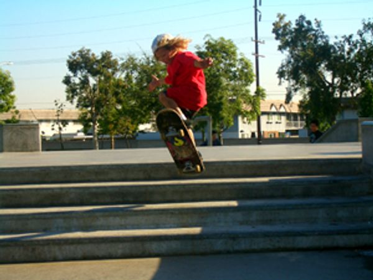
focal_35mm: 74
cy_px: 140
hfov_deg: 26.3
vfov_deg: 19.9
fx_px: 797
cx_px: 186
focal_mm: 12.2
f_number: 3.9
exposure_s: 1/400
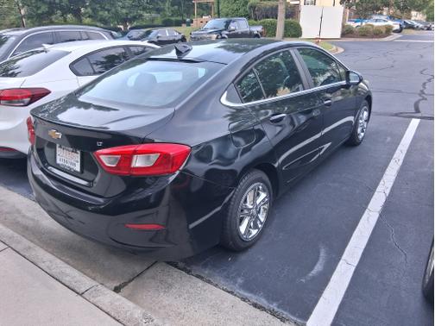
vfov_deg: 53.1
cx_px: 218
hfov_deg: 67.3
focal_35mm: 26
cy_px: 163
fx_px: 327
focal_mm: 3.98
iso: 100
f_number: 1.8
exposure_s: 1/120
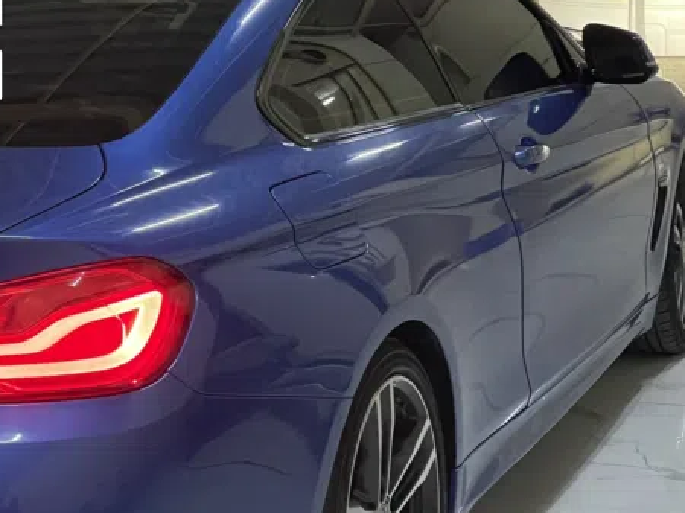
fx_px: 1464
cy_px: 321
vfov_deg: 19.8
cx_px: 231
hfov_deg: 26.2
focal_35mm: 74
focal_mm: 6
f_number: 2
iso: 800
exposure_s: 1/60
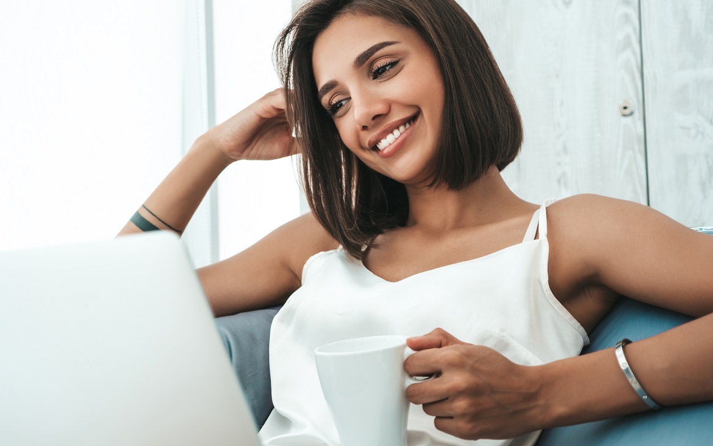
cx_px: 356
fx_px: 1263
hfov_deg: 31.5
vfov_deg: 20.0
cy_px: 269
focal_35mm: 65
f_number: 2.8
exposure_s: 1/160
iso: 100
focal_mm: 30
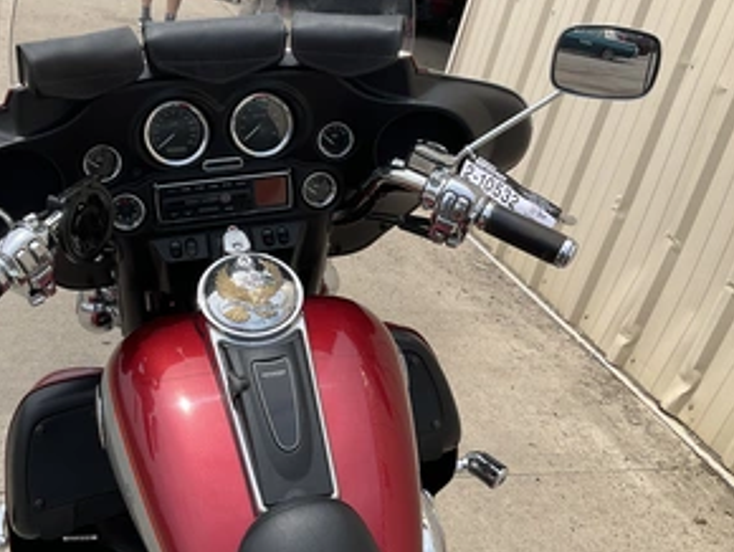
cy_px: 246
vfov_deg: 36.0
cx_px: 276
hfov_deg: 46.4
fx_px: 849
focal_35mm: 40
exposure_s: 1/1377
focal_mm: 3
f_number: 1.8
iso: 25
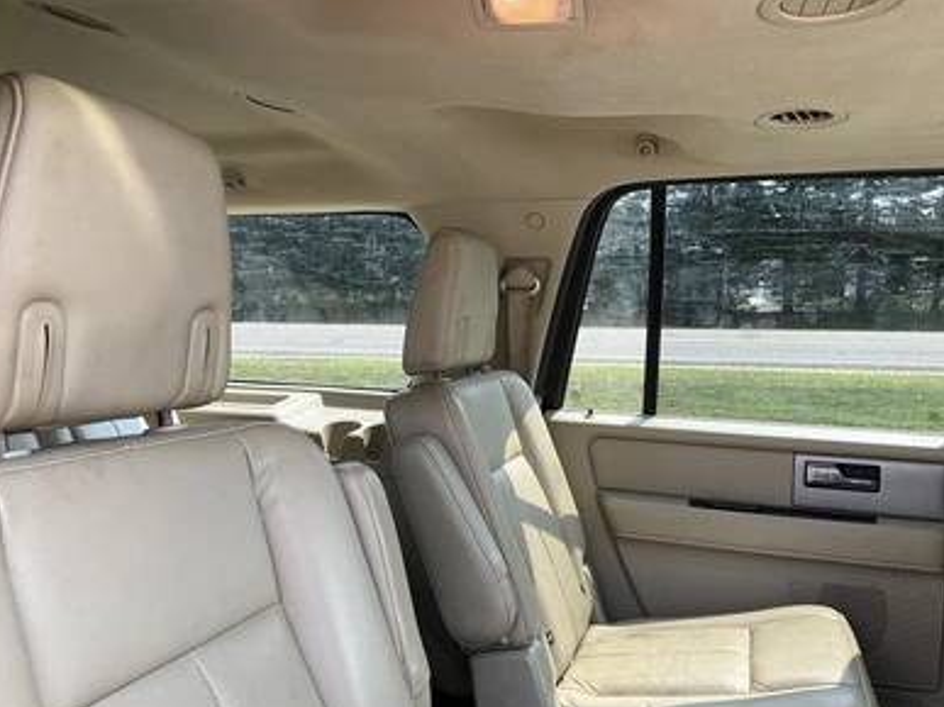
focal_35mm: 30
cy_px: 363
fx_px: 818
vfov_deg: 46.8
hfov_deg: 60.0
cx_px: 461
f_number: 1.8
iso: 20
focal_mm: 3
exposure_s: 1/122
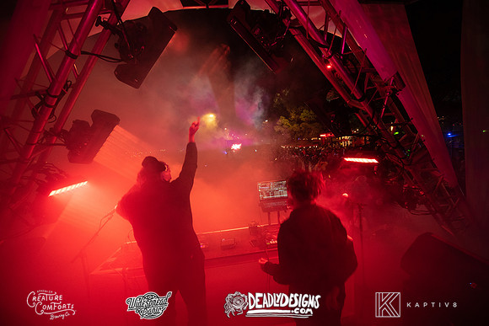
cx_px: 244
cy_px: 163
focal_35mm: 14
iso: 2000
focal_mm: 14
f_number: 3.5
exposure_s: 1/80
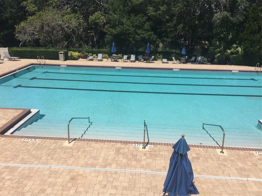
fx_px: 219
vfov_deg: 48.2
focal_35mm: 29
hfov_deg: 61.7
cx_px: 131
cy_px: 98
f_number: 2.2
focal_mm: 4.15
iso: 32
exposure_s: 1/3300
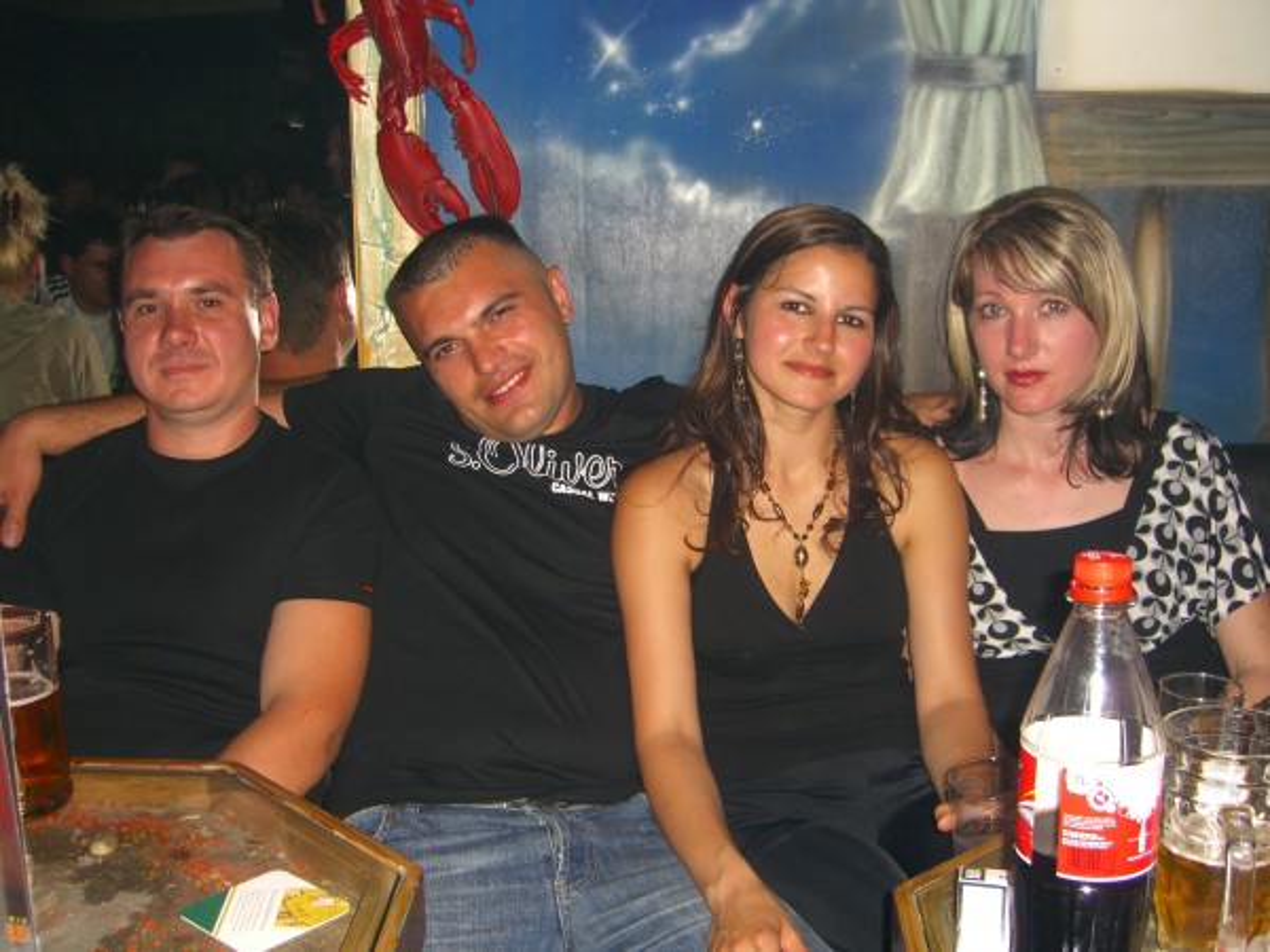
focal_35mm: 38
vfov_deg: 37.7
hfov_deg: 49.0
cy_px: 476
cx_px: 635
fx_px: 1394
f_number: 2.8
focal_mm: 7.9
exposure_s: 1/60
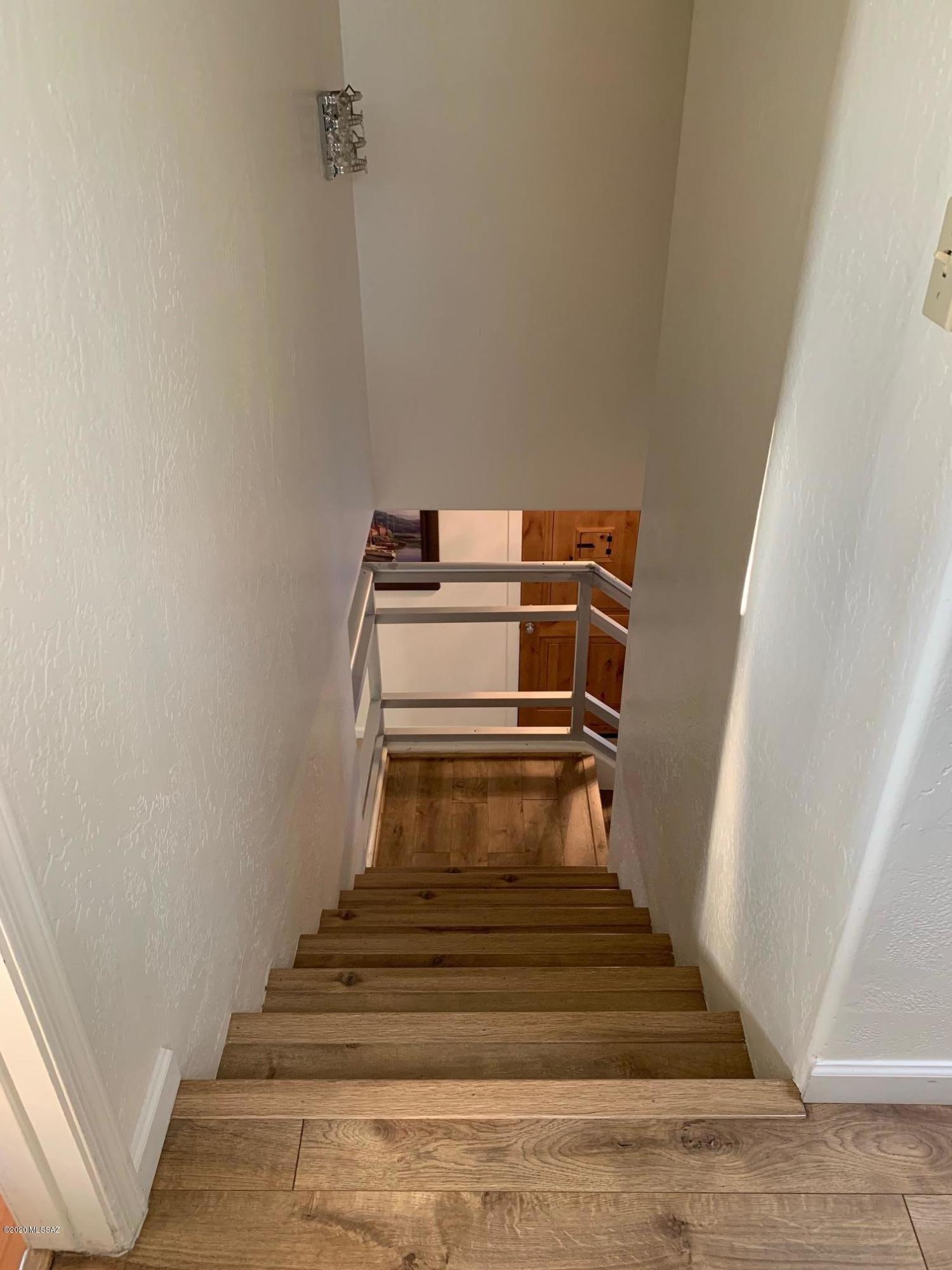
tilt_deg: -31.3
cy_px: 635
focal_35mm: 26
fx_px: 953
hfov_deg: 53.1
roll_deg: +1.0
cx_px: 476
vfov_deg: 67.3
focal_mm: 4.25
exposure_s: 1/60
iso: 200
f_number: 1.8
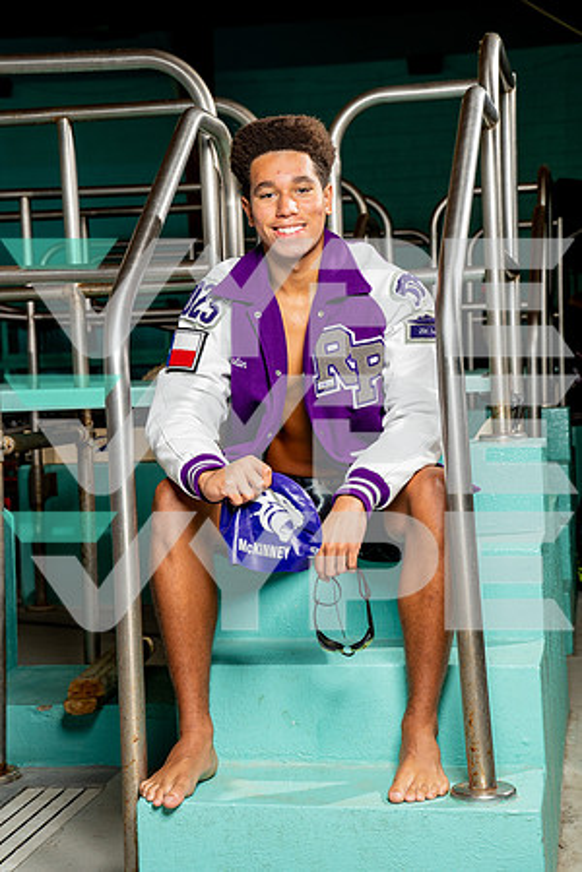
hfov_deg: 19.5
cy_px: 436
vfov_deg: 28.8
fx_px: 1697
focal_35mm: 70
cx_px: 291
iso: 640
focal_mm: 70
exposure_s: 1/250
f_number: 6.3
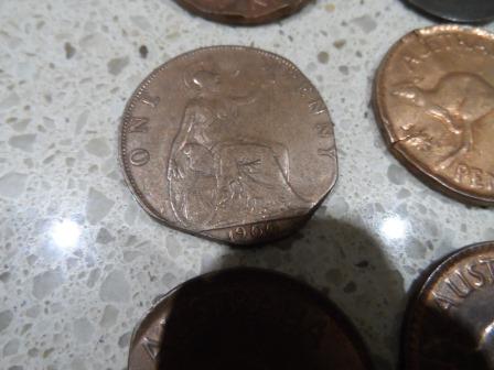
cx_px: 247
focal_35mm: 24
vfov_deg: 56.8
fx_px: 343
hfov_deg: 71.6
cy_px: 185
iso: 400
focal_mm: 4
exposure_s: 1/20
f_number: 3.2
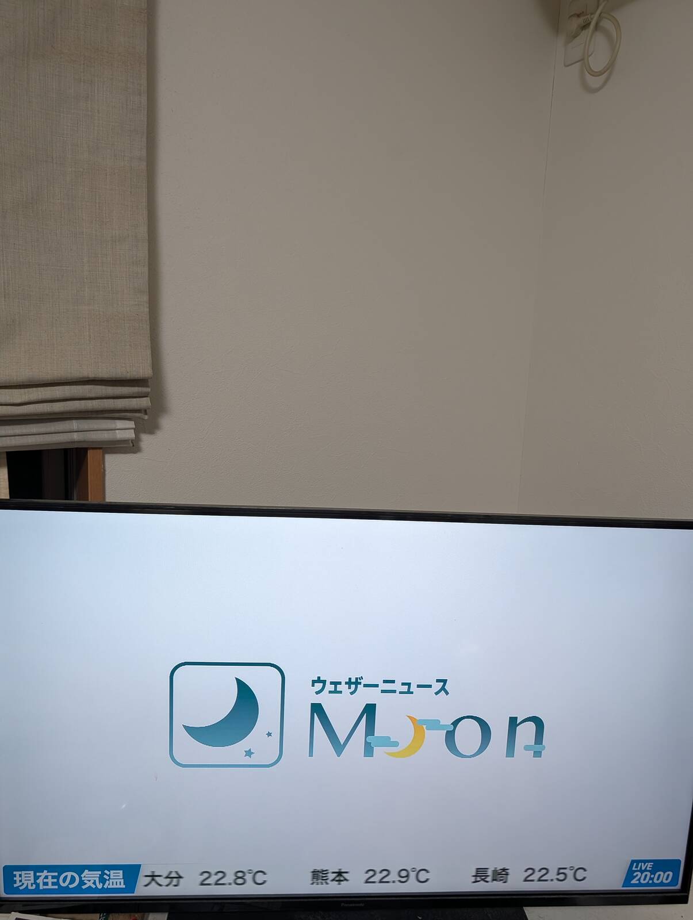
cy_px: 460
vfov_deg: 71.5
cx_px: 346
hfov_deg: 56.9
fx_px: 639
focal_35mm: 24
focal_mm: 6.9
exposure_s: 1/29.4
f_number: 1.68
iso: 185
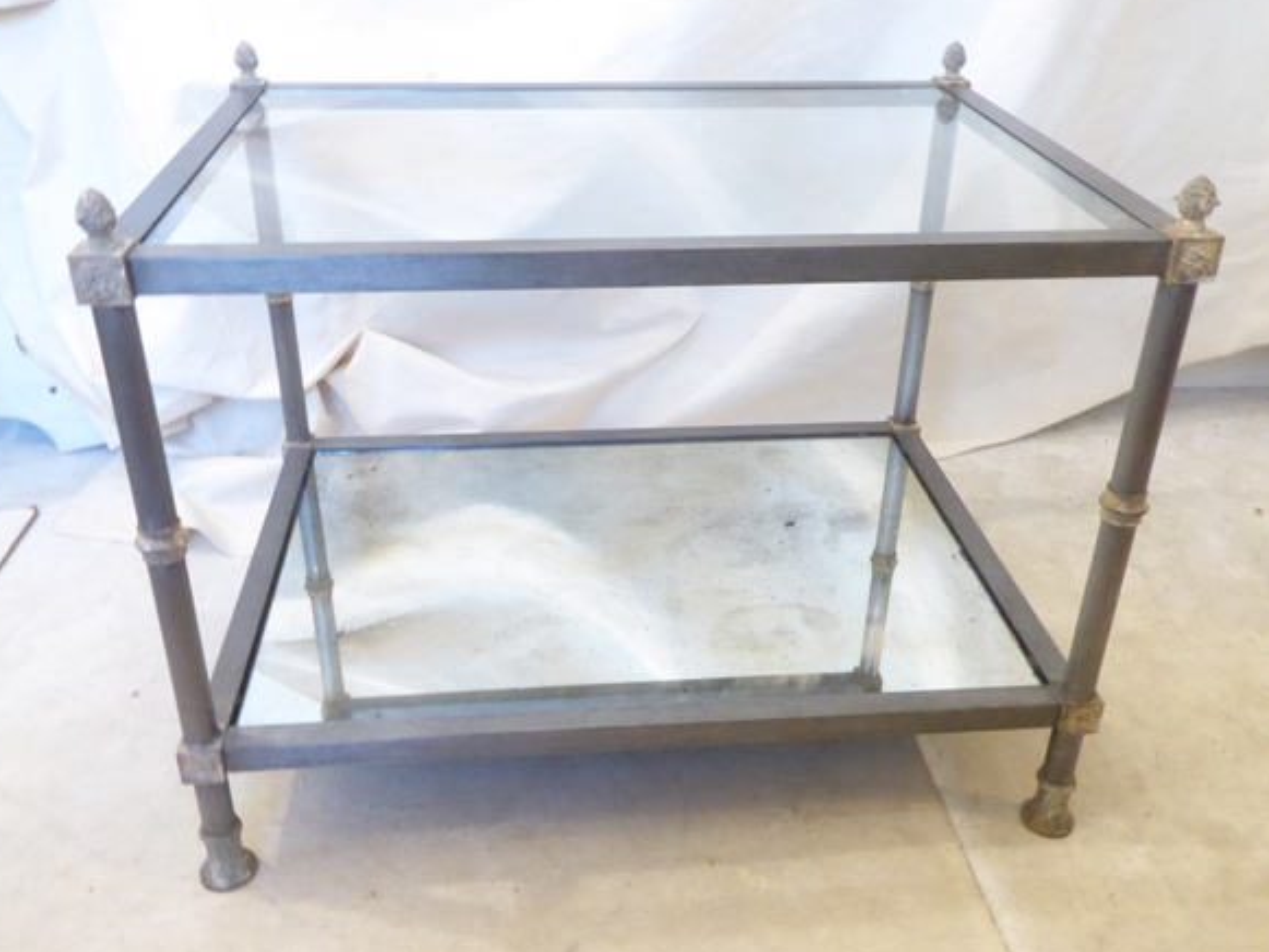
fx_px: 1173
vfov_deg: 44.2
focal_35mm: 32
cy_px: 476
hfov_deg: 56.8
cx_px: 622
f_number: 7.1
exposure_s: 1/4
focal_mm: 5.4
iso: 1600
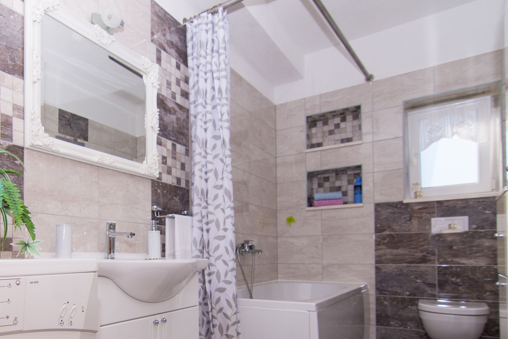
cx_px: 146
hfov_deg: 66.7
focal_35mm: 26
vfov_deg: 48.1
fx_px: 364
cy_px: 254
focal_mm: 11
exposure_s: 1/250
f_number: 4
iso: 100
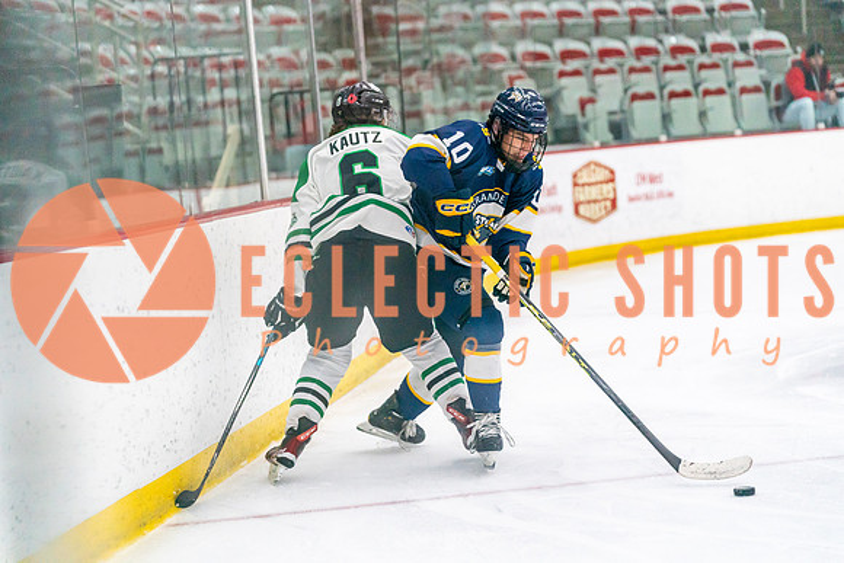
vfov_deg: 14.0
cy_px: 282
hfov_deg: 20.8
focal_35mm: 98
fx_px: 2298
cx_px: 422
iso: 4000
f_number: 2.8
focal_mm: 98
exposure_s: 1/1600
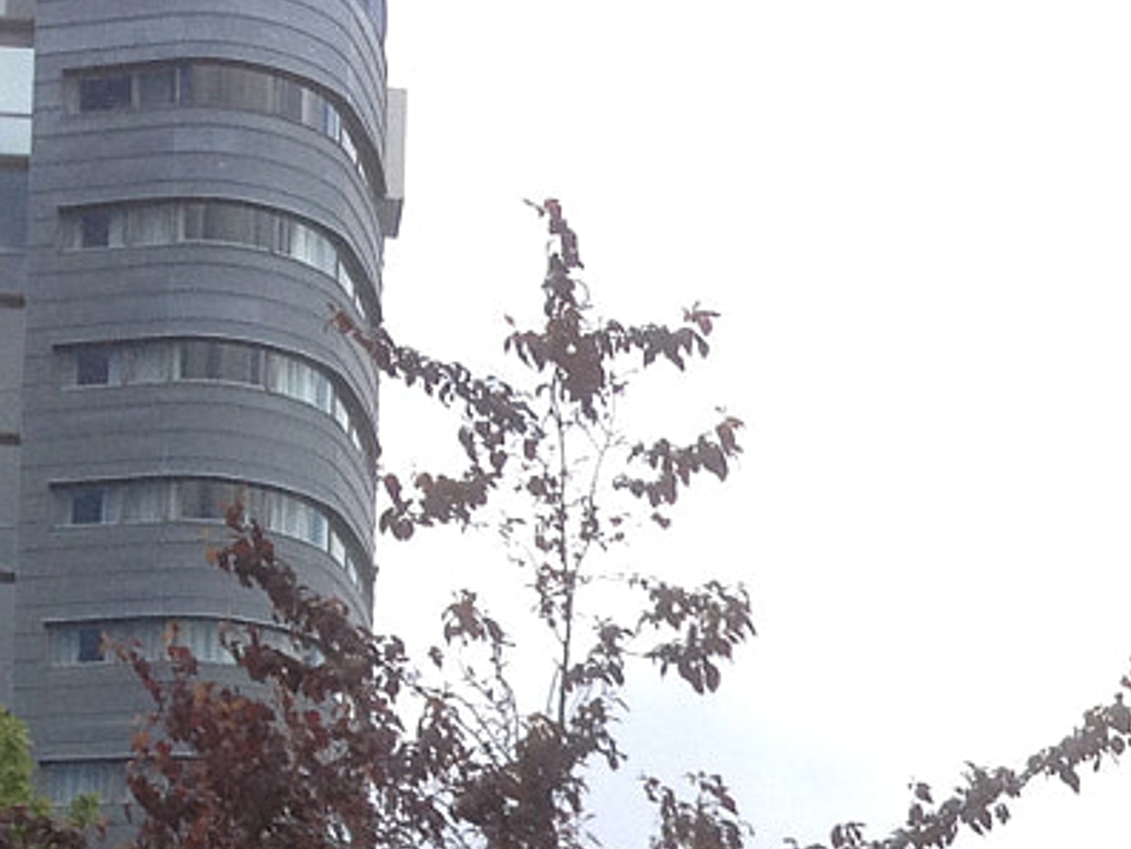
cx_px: 1701
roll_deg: -1.7
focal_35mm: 141
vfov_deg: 9.8
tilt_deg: +1.9
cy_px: 1687
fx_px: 4608
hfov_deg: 13.2
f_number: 2.4
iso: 50
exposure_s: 1/876
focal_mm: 4.28
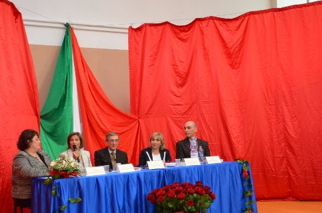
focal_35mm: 50
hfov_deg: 39.7
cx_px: 123
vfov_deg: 27.0
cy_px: 126
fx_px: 443
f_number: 4
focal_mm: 25
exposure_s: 1/60
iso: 1250
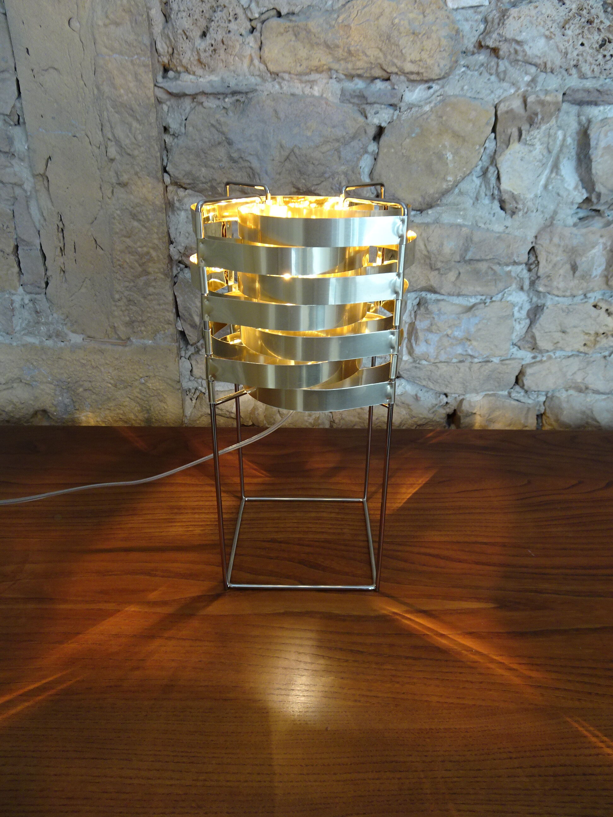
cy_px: 408
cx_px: 306
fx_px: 567
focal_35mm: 24
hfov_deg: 56.8
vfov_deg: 71.6
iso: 160
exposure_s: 1/30
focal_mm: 4.1
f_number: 3.5
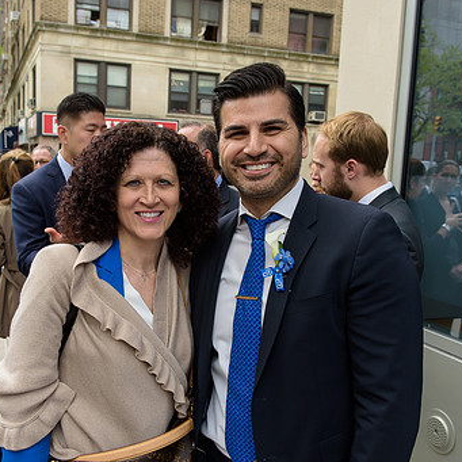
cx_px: 202
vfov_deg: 42.8
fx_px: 589
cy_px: 249
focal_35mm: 39
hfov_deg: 42.8
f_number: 5
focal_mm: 27
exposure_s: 1/250
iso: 200
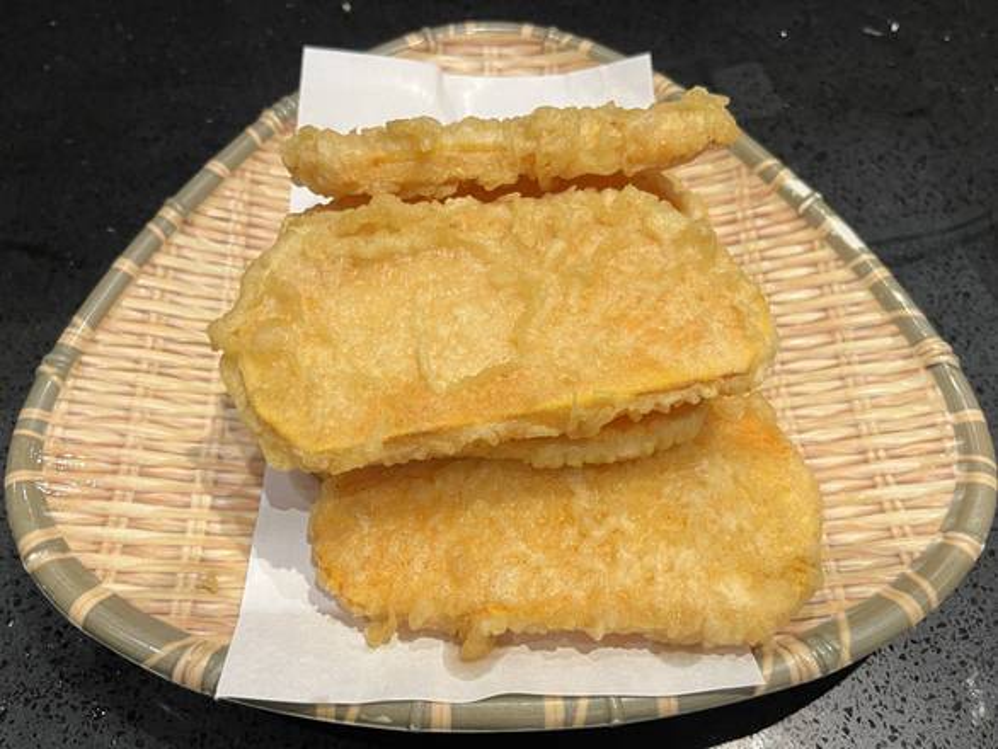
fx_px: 750
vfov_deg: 53.1
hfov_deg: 67.3
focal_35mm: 26
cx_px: 499
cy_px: 374
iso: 80
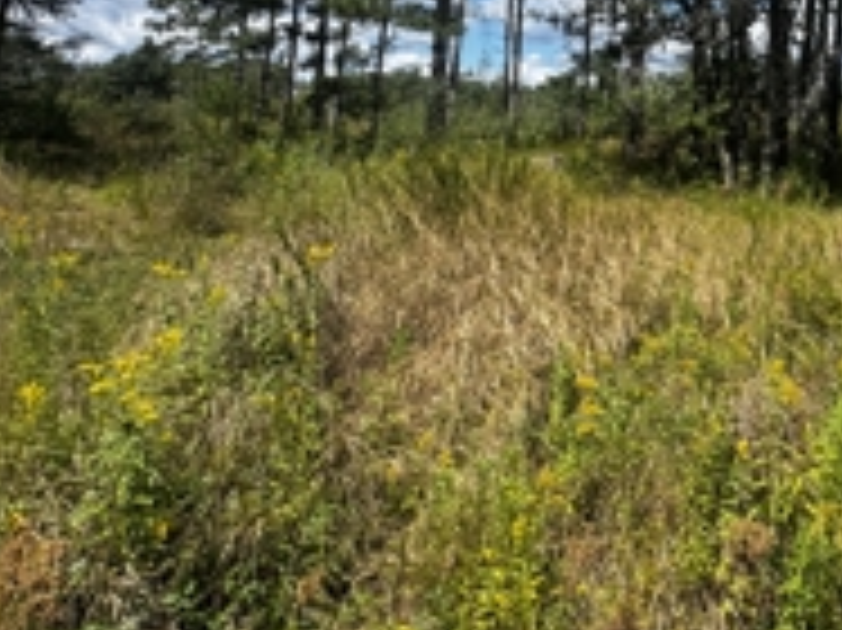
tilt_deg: +13.0
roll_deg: -1.0
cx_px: 738
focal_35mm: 30
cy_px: 0
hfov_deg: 53.4
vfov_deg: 40.8
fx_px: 729
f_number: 2.2
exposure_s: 1/968
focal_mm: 2.22
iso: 40
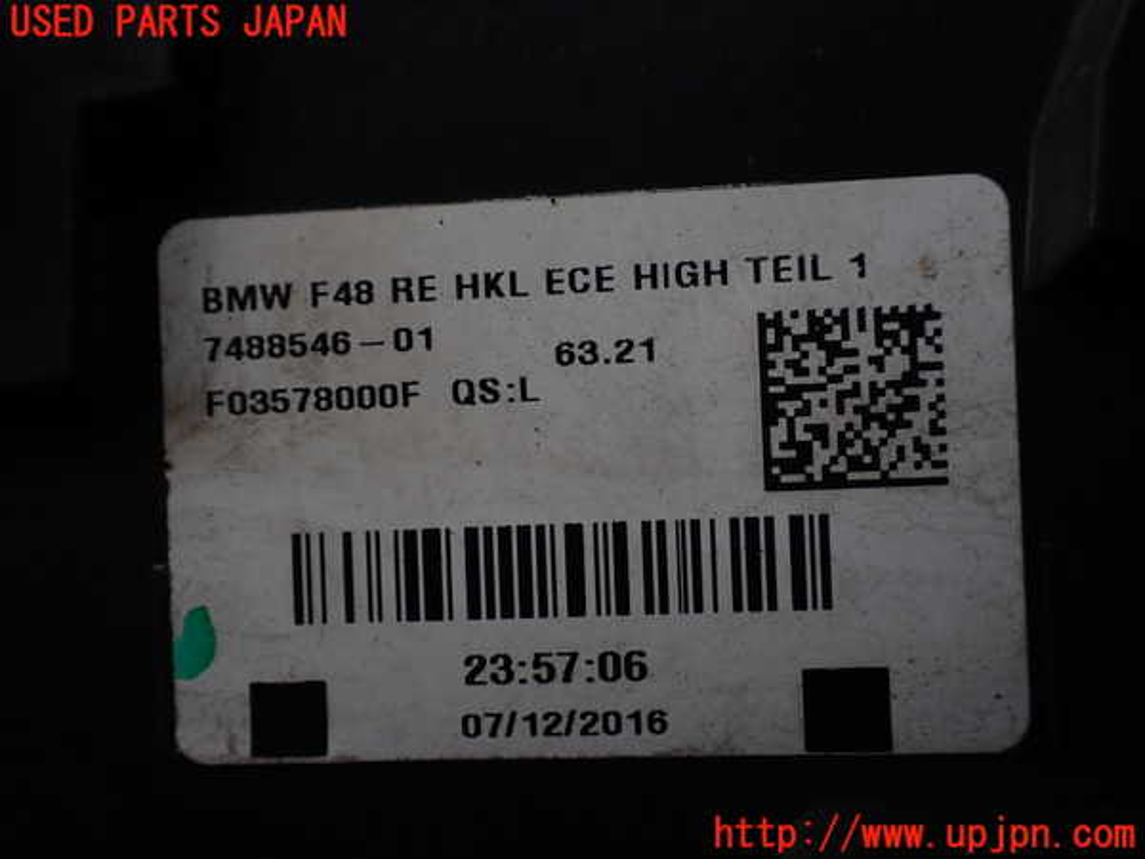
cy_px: 430
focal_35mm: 30
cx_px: 572
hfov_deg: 60.0
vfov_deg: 46.8
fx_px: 992
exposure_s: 1/125
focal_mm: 5.4
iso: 100
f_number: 2.3
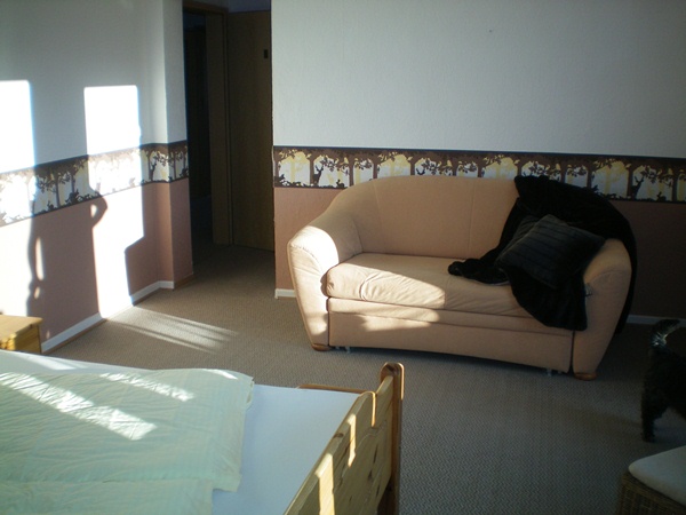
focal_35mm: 38
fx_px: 753
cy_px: 258
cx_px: 343
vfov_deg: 37.7
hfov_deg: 49.0
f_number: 3.1
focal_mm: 6.3
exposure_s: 1/125
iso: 64
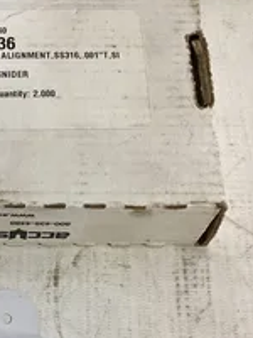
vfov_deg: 30.0
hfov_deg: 22.8
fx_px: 604
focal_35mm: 62
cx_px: 7
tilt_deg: -67.2
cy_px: 296
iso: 250
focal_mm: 3.3
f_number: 2.4
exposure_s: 1/50
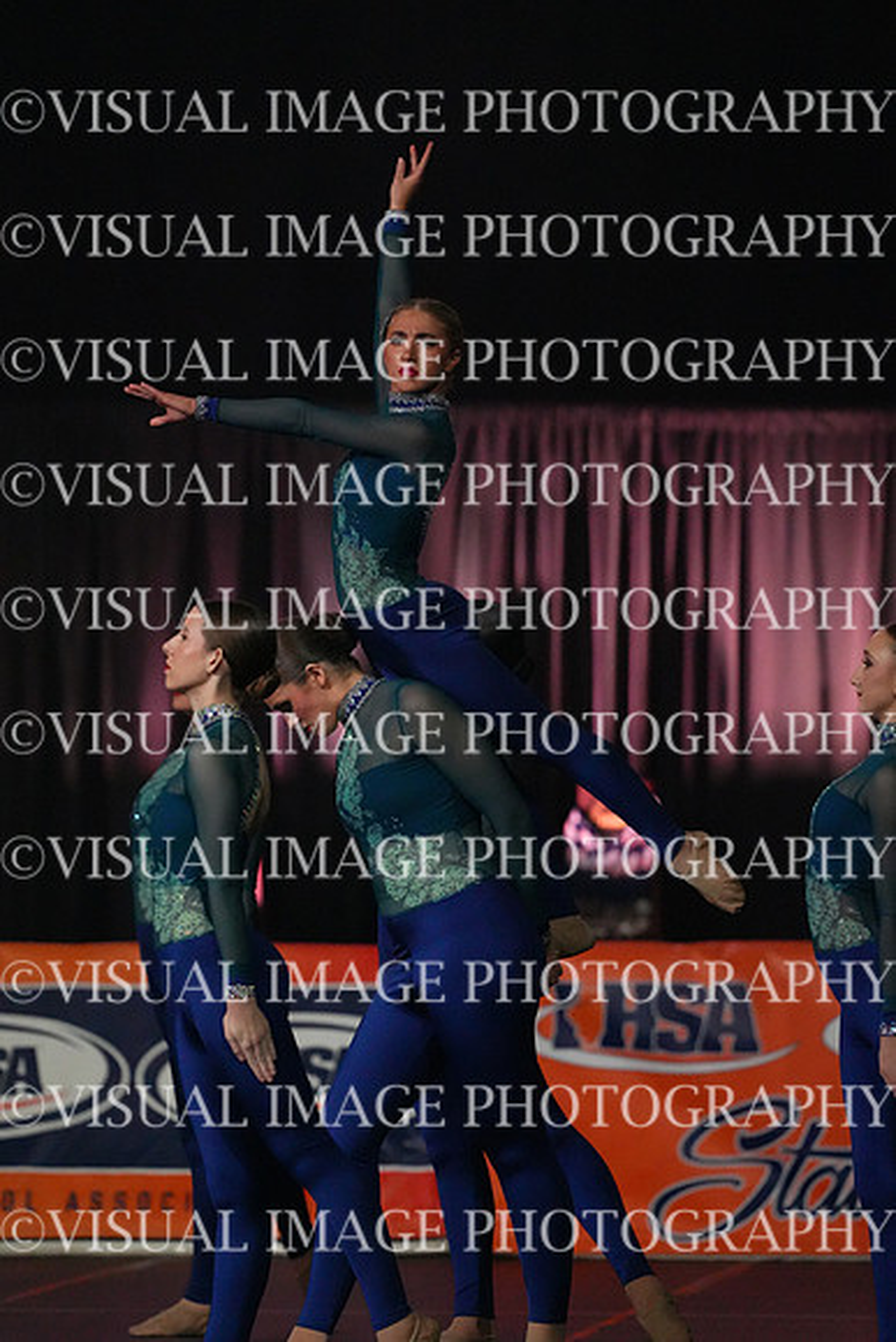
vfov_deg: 6.9
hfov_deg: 4.6
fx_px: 11192
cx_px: 448
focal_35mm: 300
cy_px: 671
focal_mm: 300
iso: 16000
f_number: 3.5
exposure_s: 1/1250
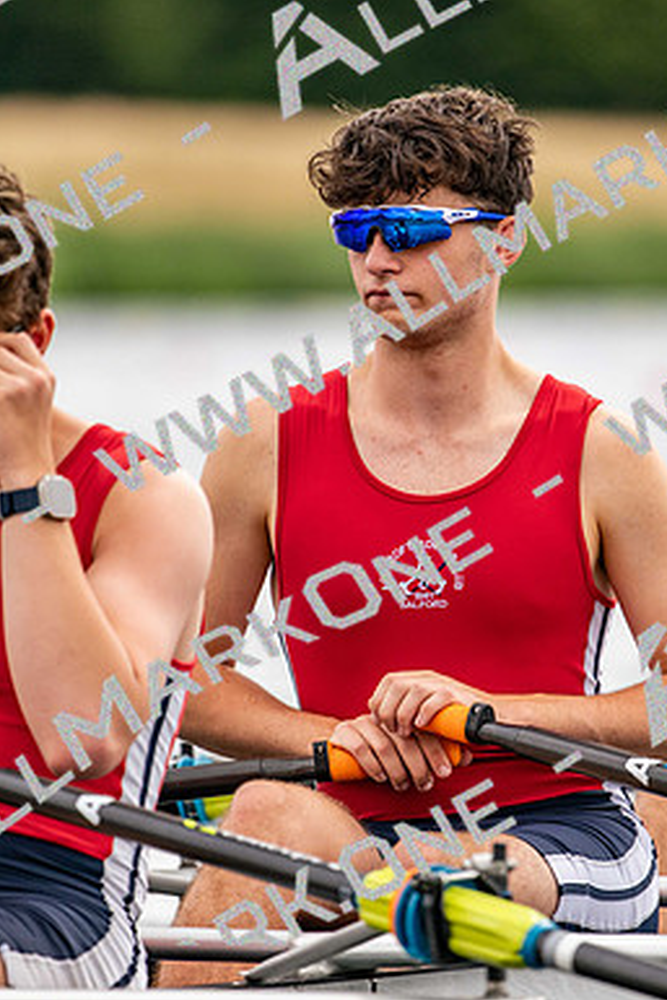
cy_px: 500
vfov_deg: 3.4
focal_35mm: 603
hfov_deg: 2.3
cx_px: 415
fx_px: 16742
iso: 500
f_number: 4.5
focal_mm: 400
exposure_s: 1/2500
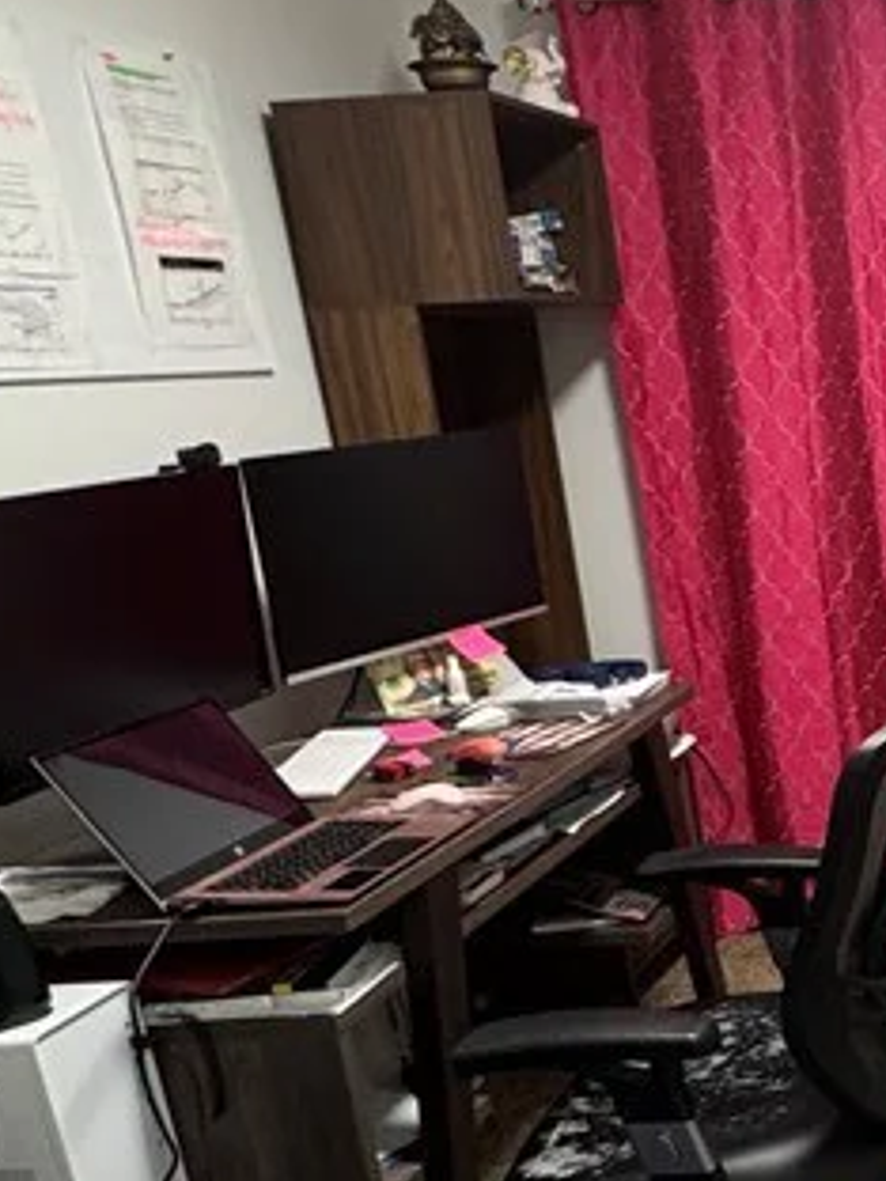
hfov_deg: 26.3
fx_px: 1570
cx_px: 1185
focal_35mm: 46
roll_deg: +4.9
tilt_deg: -16.6
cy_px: 791
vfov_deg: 40.7
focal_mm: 2.22
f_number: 2.2
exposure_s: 1/60
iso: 250
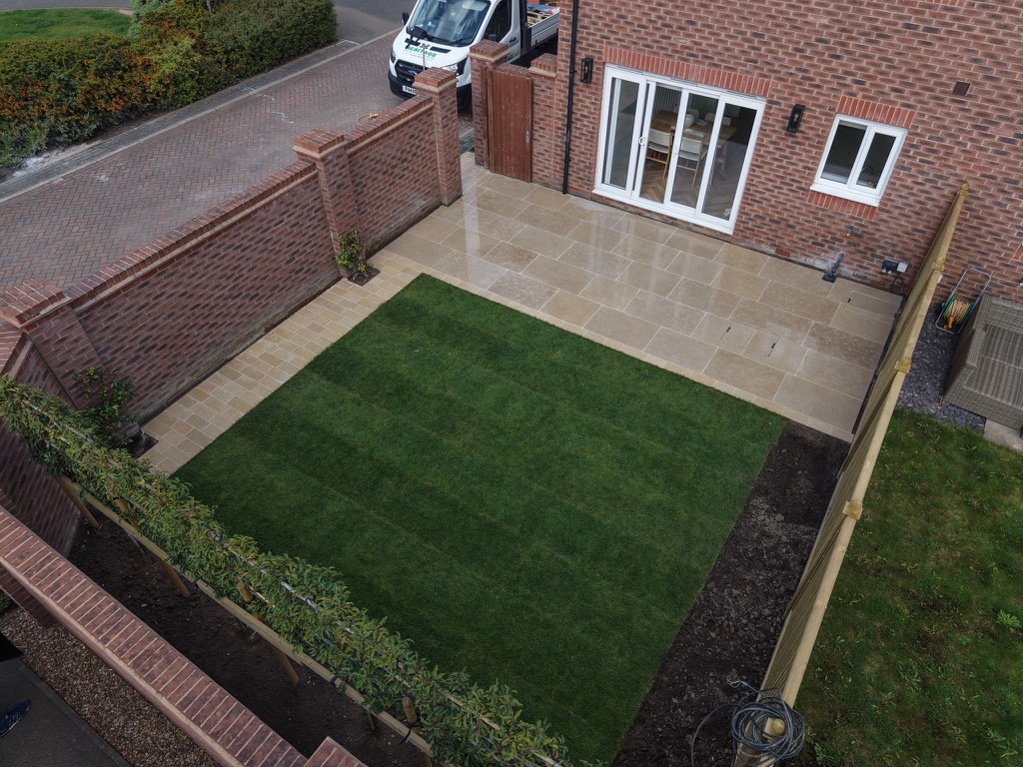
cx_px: 512
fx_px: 680
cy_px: 384
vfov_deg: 58.9
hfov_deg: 73.9
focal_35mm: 23
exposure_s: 1/3000
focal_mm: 8.67
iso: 200
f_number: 1.8
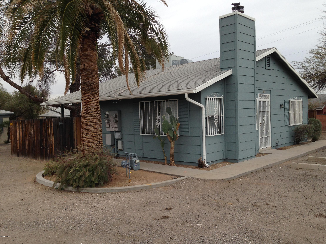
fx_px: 311
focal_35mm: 33
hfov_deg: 55.4
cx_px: 163
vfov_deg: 42.9
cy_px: 122
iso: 50
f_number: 2.4
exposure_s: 1/1205
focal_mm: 4.12
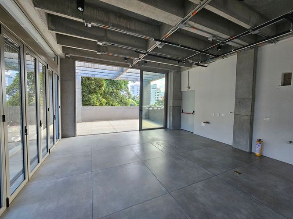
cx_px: 146
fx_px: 110
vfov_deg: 89.9
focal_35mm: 13
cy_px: 110
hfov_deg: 106.2
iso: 80
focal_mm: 2.2
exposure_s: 1/77.4
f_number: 2.2
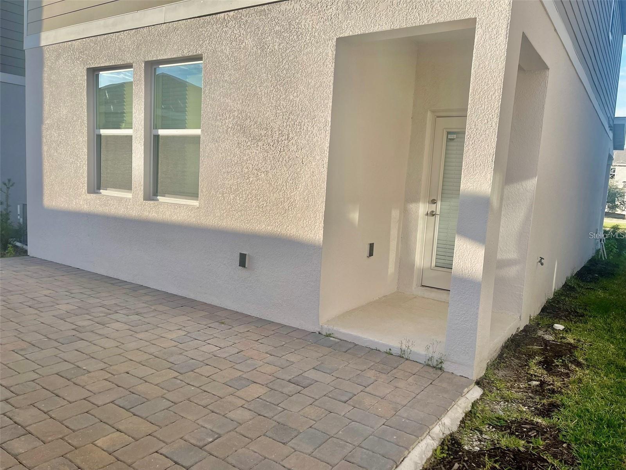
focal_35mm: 25
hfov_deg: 69.4
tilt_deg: -8.0
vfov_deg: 54.9
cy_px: 235
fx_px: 452
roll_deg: -3.7
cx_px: 313
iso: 32
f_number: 1.6
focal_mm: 5.1
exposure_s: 1/2336
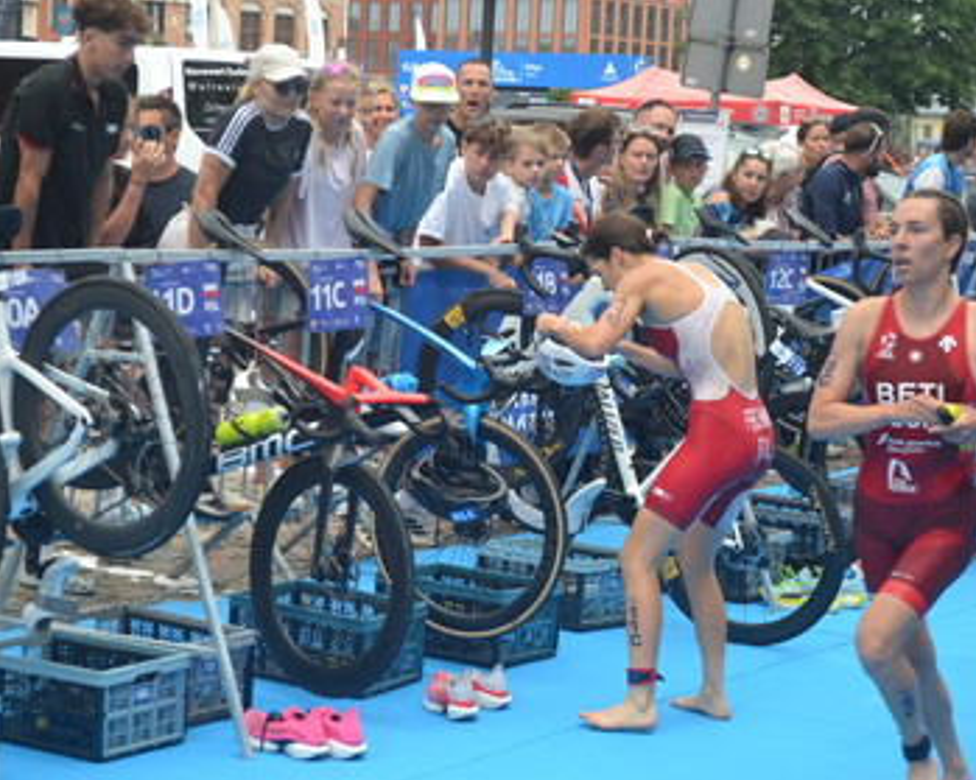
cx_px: 459
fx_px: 2731
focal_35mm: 95
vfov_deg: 16.3
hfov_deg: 20.3
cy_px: 394
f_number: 5.6
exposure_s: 1/500
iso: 1250
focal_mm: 55
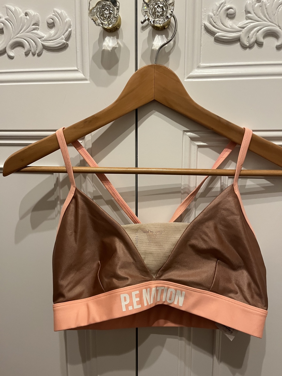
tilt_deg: -7.9
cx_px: 141
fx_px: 282
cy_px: 188
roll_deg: -0.5
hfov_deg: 53.1
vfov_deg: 67.3
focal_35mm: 26
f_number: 1.6
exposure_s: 1/50
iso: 400
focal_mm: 5.1
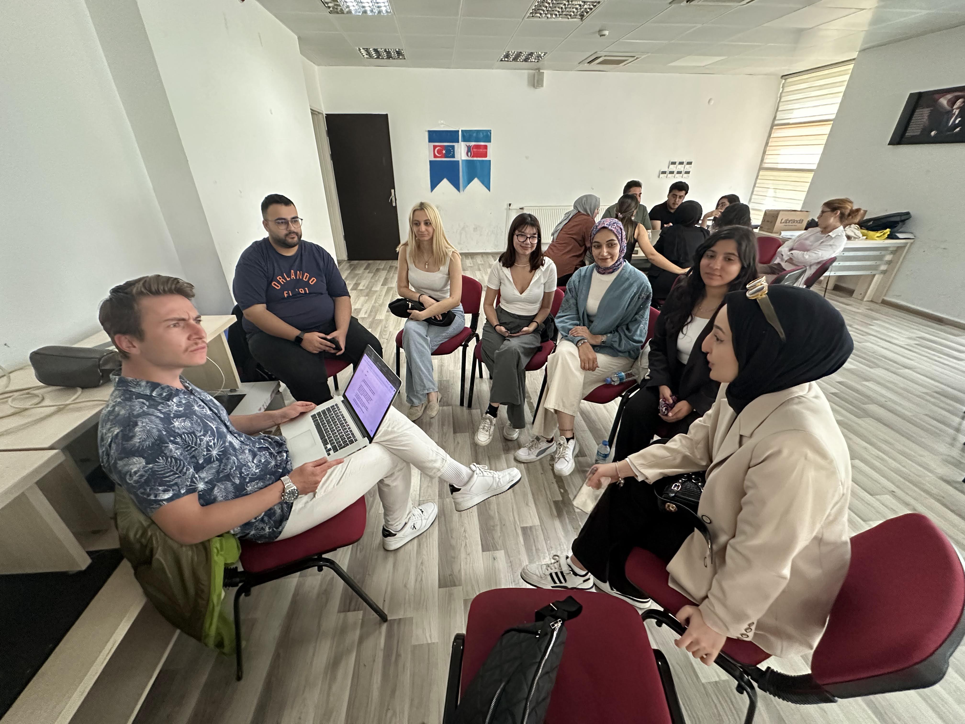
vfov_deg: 85.7
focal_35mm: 14
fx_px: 390
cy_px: 362
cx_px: 482
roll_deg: +0.0
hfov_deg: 102.1
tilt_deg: -27.7
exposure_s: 1/60
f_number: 2.2
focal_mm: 2.22
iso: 800
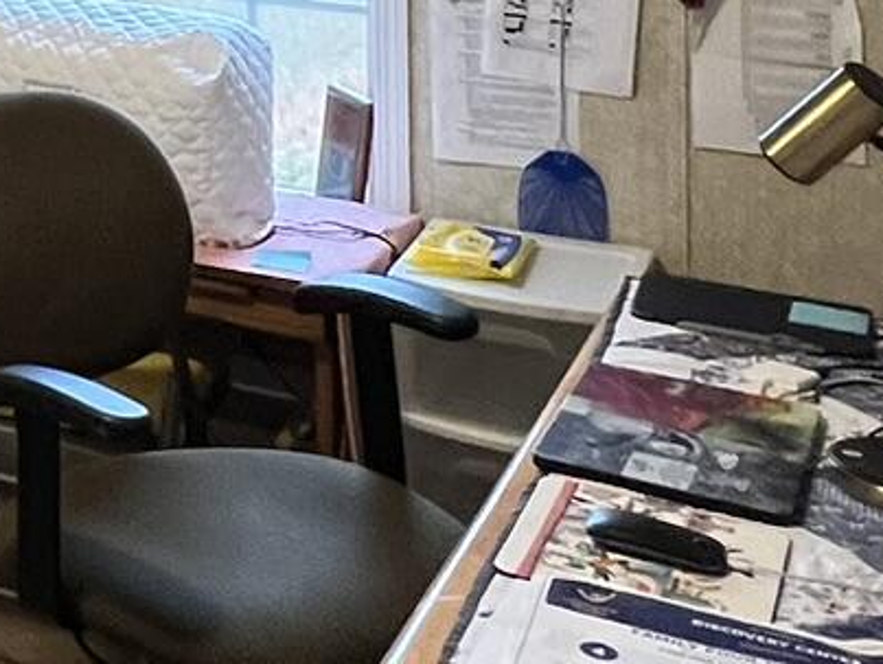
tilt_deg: +0.3
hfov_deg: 24.5
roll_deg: +0.8
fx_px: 1685
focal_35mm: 66
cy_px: -318
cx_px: -346
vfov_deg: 19.5
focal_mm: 1.57
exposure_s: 1/60
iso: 400
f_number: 1.8
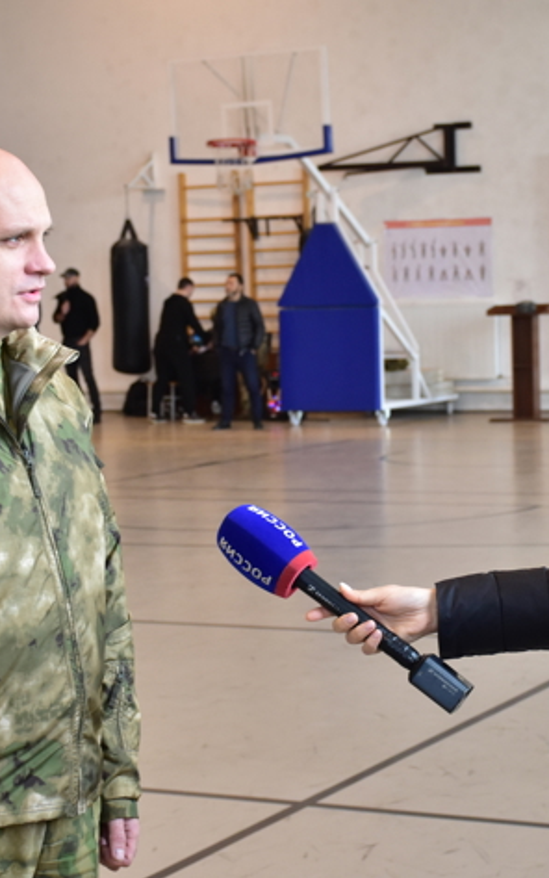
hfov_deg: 14.2
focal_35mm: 92
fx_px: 2200
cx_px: 363
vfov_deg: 22.5
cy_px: 462
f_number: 6.3
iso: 800
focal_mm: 38
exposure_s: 1/100
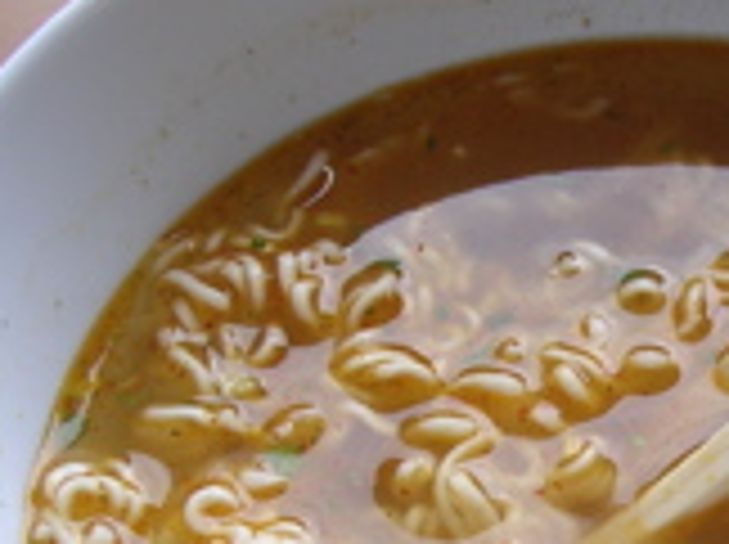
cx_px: 626
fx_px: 1977
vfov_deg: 15.5
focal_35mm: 94
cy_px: 477
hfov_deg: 20.6
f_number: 2.8
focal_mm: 5.8
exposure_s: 1/47.5
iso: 100
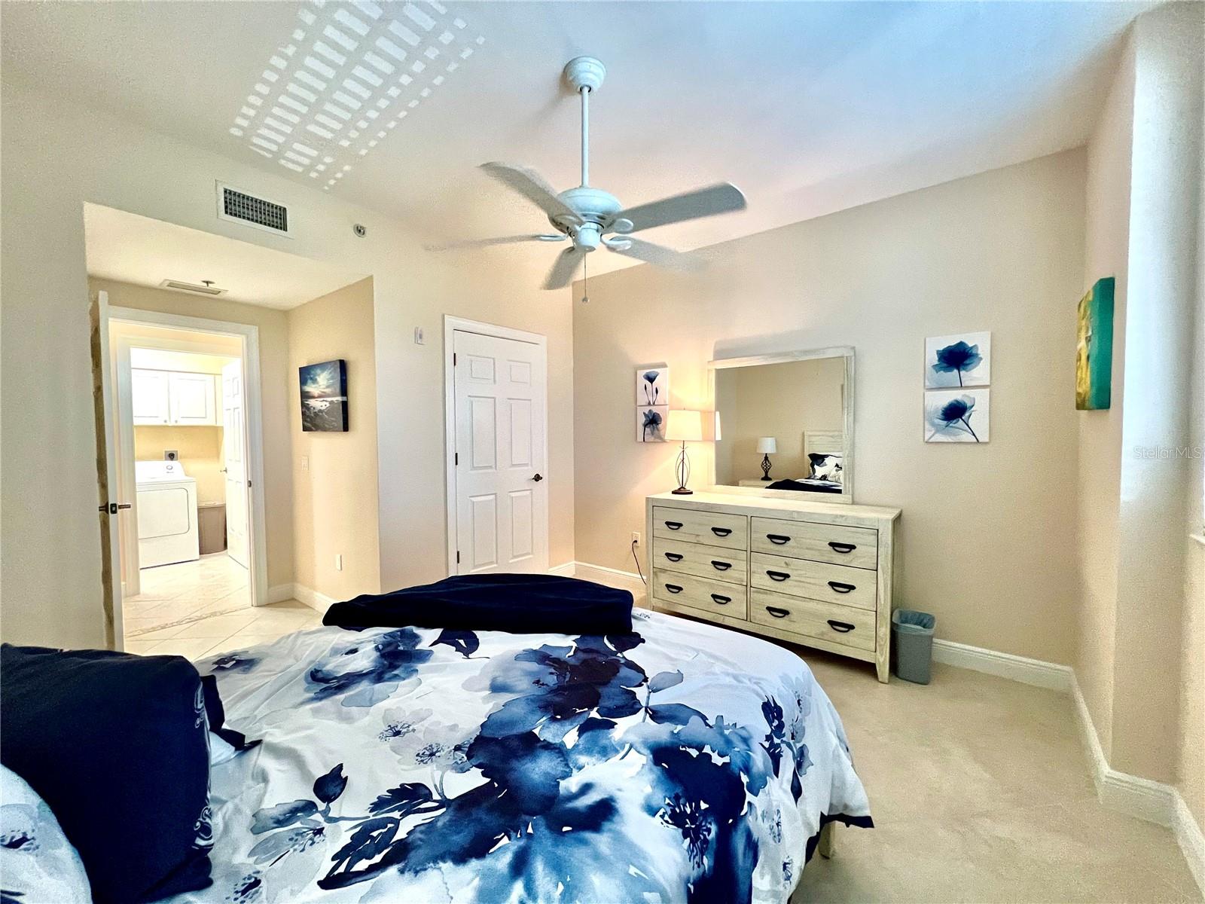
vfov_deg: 89.9
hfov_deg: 106.2
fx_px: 453
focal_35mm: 13
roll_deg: -0.2
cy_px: 452
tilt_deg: -2.3
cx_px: 602
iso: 400
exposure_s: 1/60
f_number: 1.8
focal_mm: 1.57
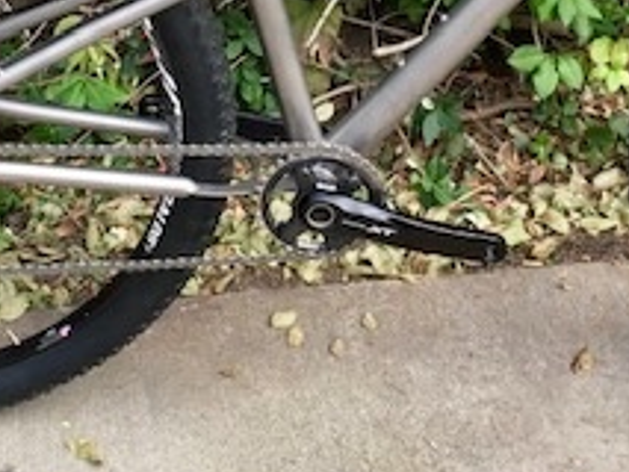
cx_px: 331
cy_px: 32
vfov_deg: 16.7
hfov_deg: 22.5
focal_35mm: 87
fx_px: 1582
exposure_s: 1/40
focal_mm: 4.15
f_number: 2.2
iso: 25
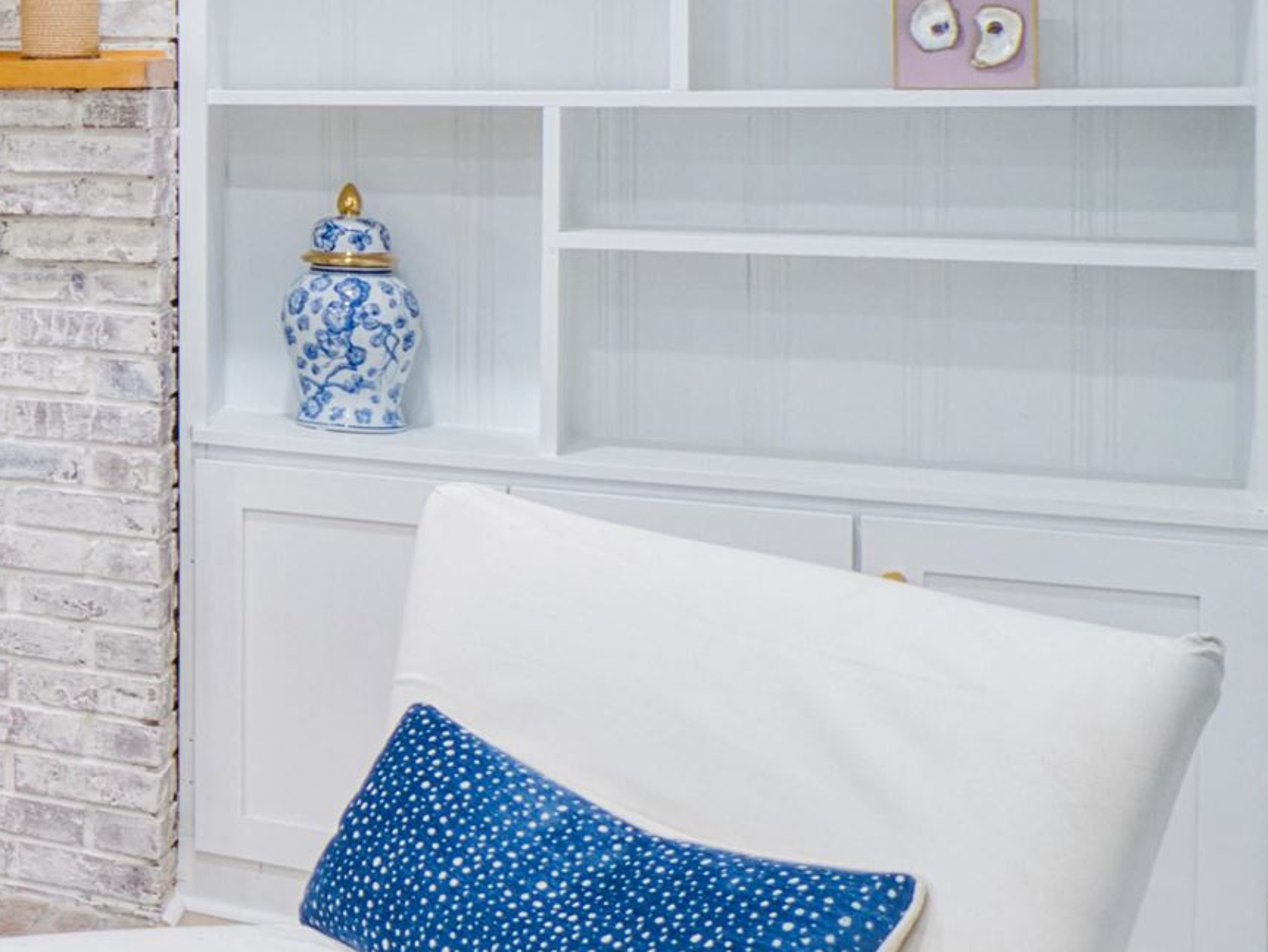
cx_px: -895
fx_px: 2089
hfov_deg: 22.8
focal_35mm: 57
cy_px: 94
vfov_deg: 24.9
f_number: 8
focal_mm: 8
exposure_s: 1/5
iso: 200
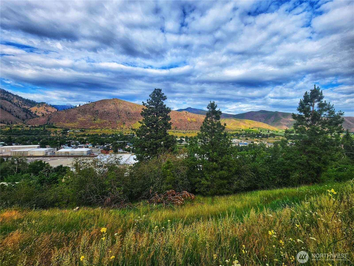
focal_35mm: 13
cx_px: 177
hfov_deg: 106.2
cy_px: 133
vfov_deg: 89.9
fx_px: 133
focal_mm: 2.2
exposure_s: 1/1350
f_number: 2.2
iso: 50
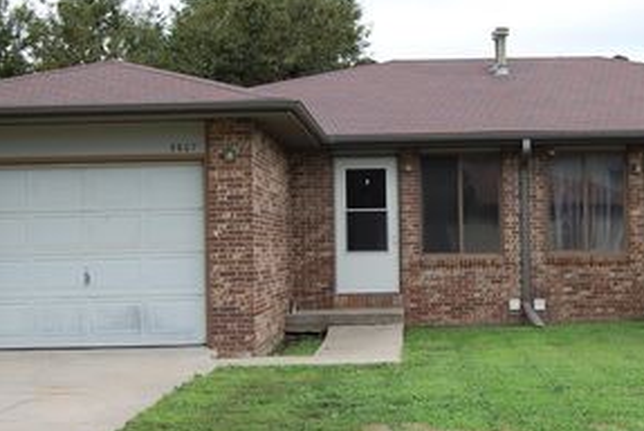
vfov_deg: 18.7
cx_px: 415
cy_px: 220
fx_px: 1307
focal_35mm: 73
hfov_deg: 27.5
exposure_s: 1/200
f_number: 7.1
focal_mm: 28
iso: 200
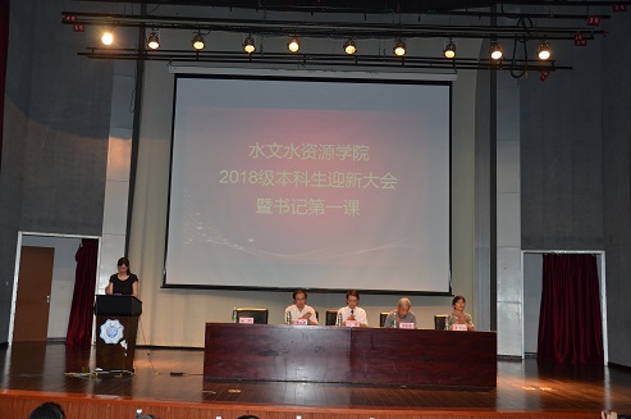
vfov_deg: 35.4
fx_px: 656
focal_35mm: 38
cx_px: 316
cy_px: 210
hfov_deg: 51.4
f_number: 5
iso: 800
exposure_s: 1/60
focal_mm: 25
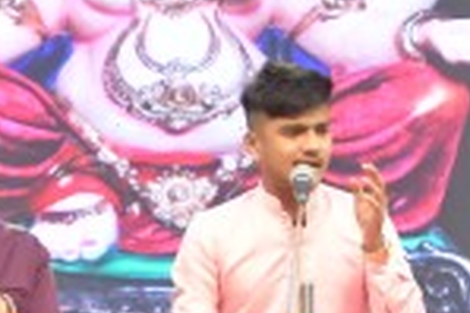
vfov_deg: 3.4
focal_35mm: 402
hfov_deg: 5.1
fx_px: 5243
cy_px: 236
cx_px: 331
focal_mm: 50
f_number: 9
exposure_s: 1/160
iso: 1600
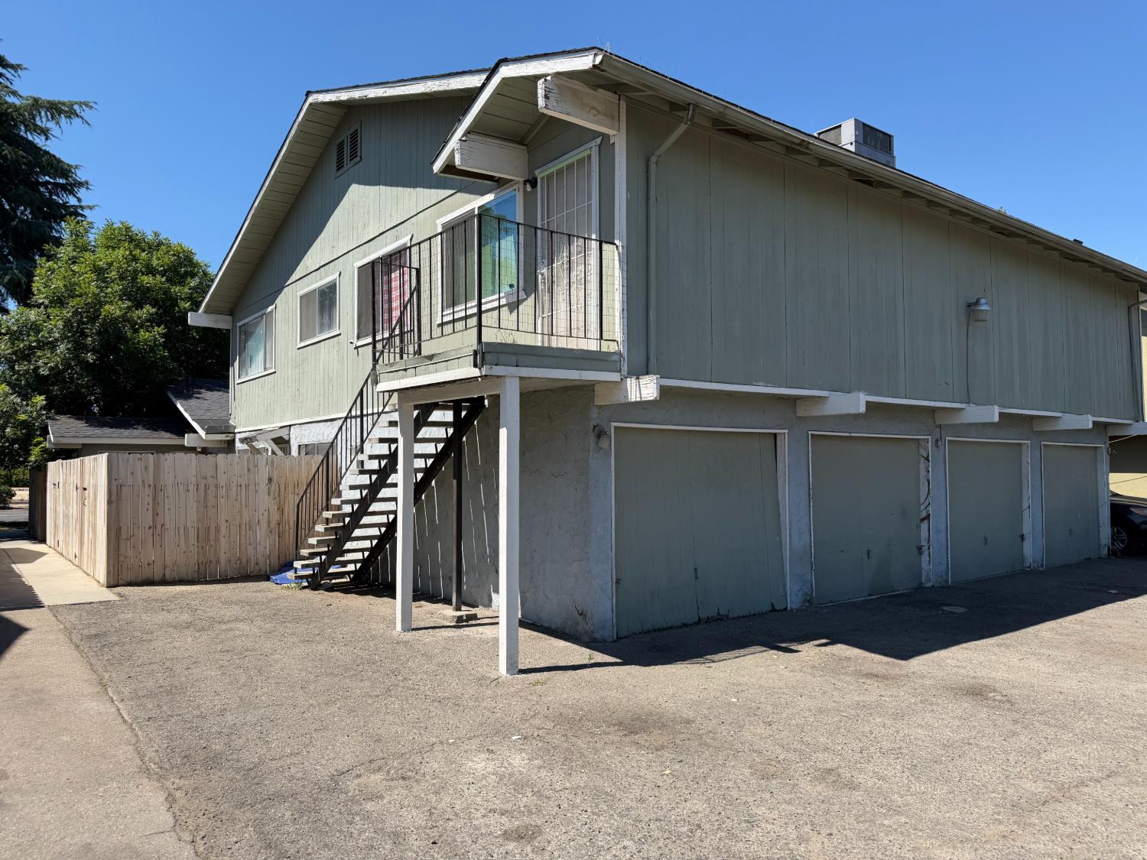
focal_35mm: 24
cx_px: 574
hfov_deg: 71.6
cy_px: 430
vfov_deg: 56.8
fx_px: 795
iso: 80
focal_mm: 6.76
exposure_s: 1/3759
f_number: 1.78
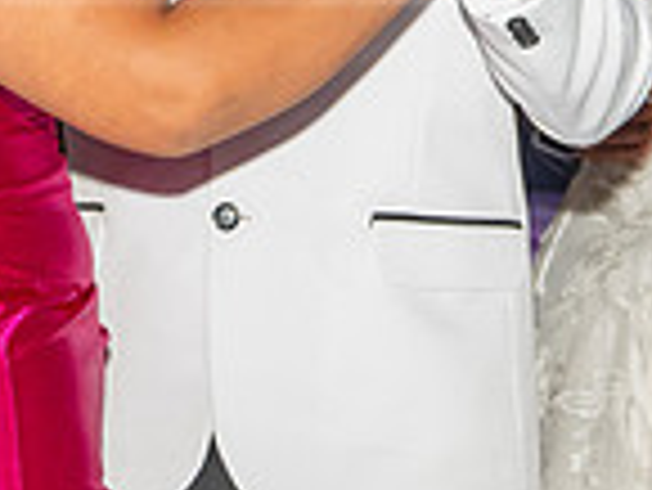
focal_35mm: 192
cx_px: 103
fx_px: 3619
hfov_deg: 10.3
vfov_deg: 7.7
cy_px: -101
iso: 2000
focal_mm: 50
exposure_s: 1/160
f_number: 5.6
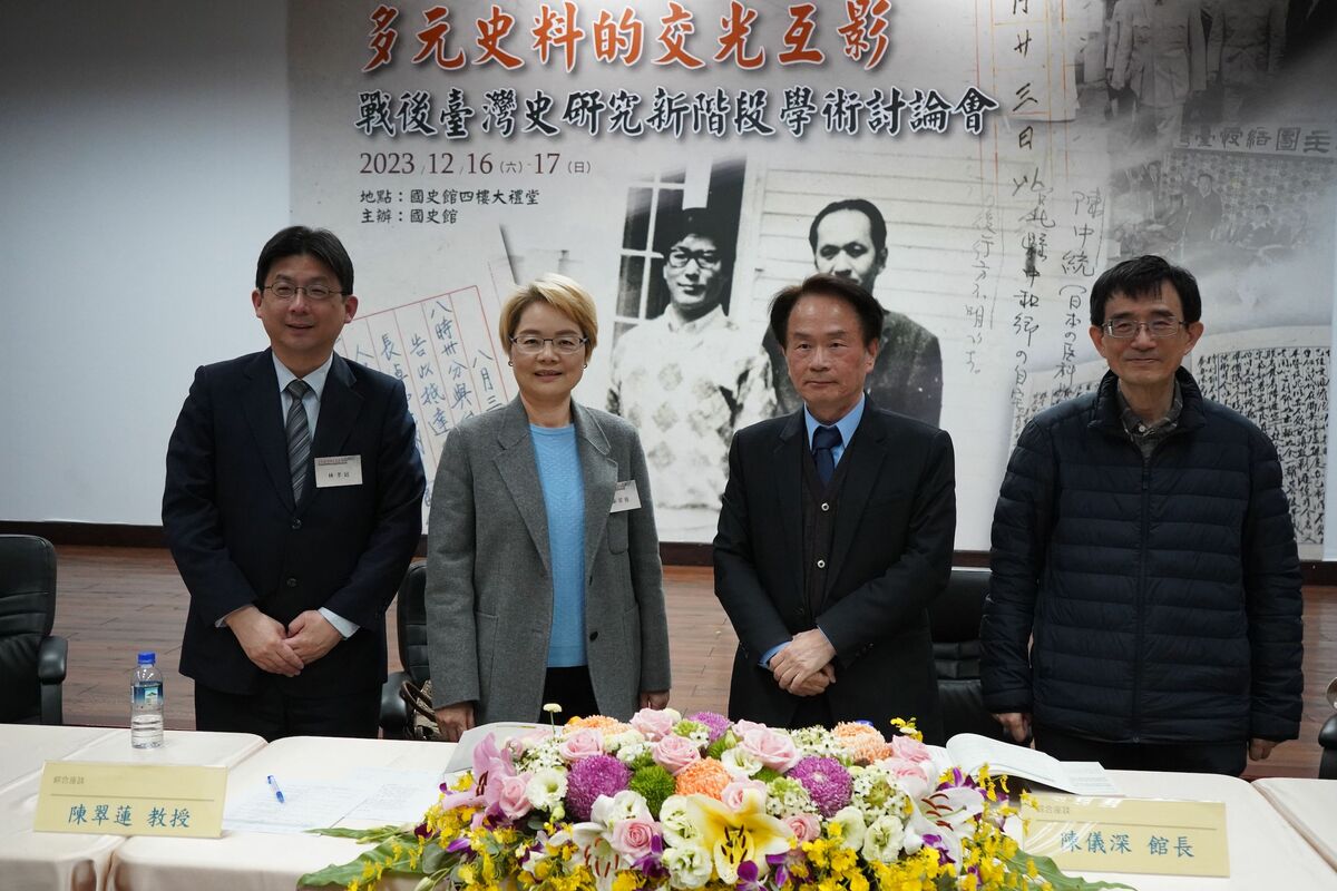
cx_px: 668
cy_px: 446
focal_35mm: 40
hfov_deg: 48.5
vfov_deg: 33.4
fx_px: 1485
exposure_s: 1/320
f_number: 5.6
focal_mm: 40
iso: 6400
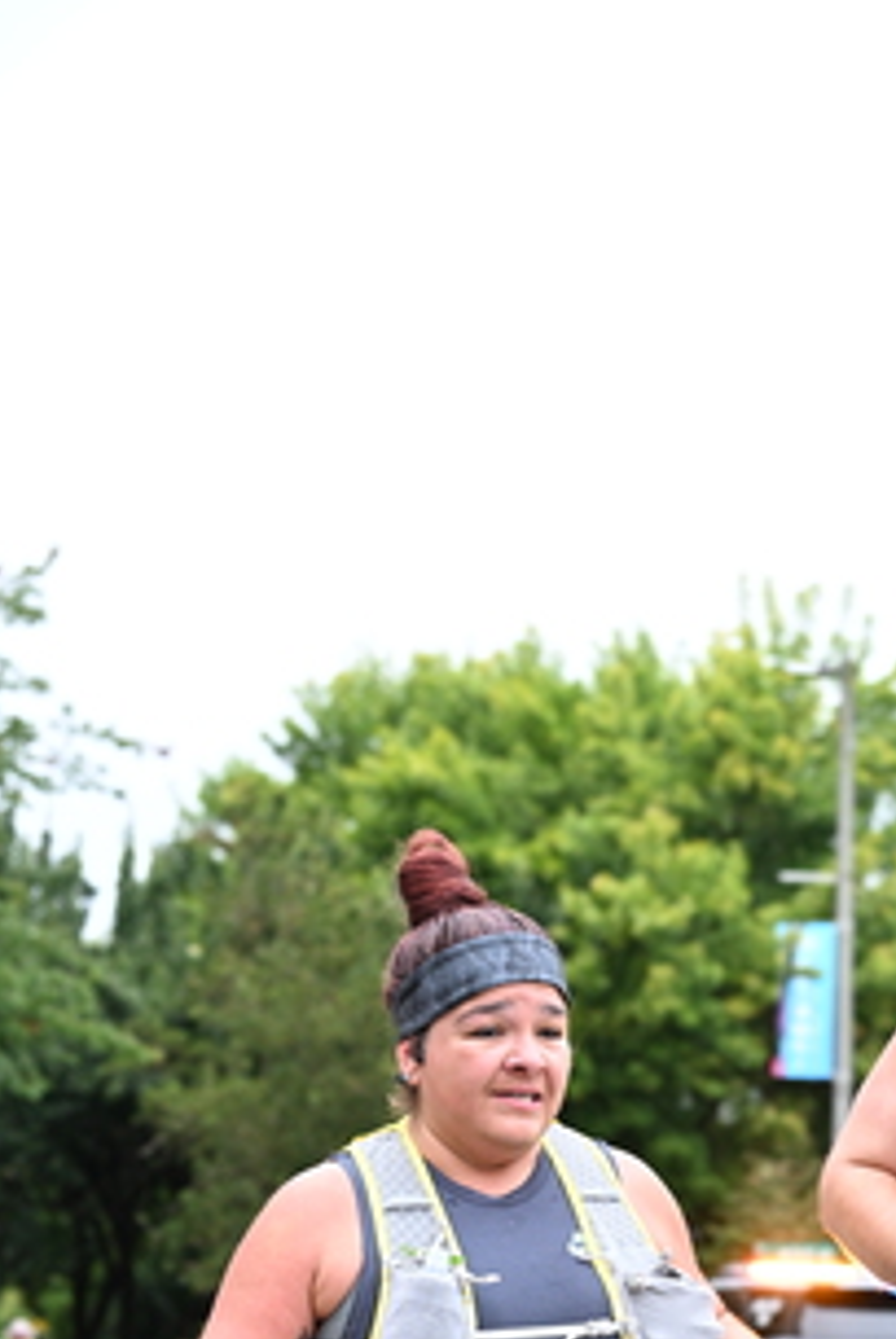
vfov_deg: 18.3
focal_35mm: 110
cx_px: 661
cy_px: 1150
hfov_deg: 12.4
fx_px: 4097
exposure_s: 1/500
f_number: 4
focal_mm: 61
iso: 1600
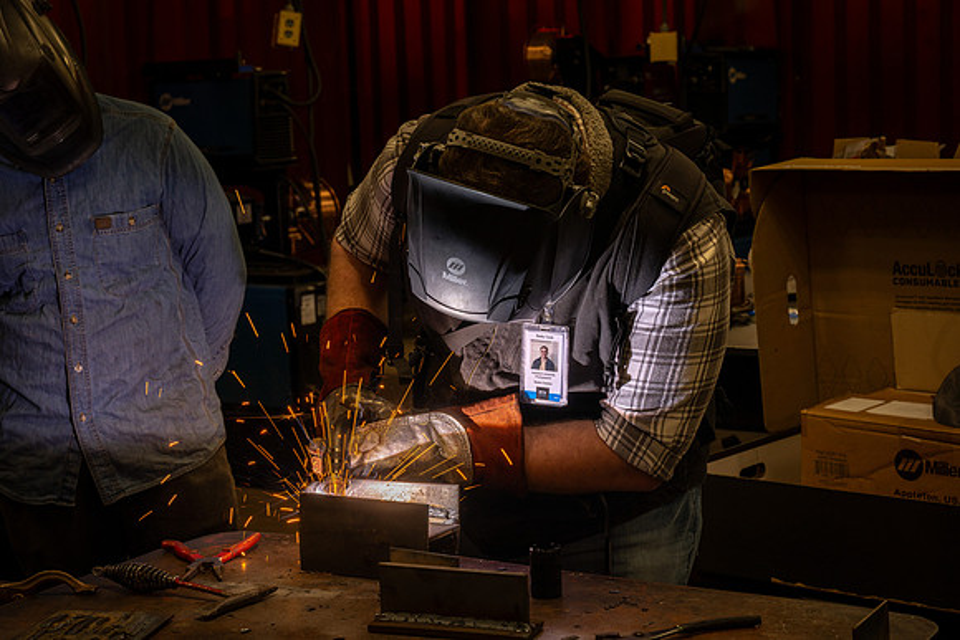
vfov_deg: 19.5
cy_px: 320
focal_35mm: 70
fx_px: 1867
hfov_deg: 28.8
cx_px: 480
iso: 64
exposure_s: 1/50
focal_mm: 70
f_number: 9
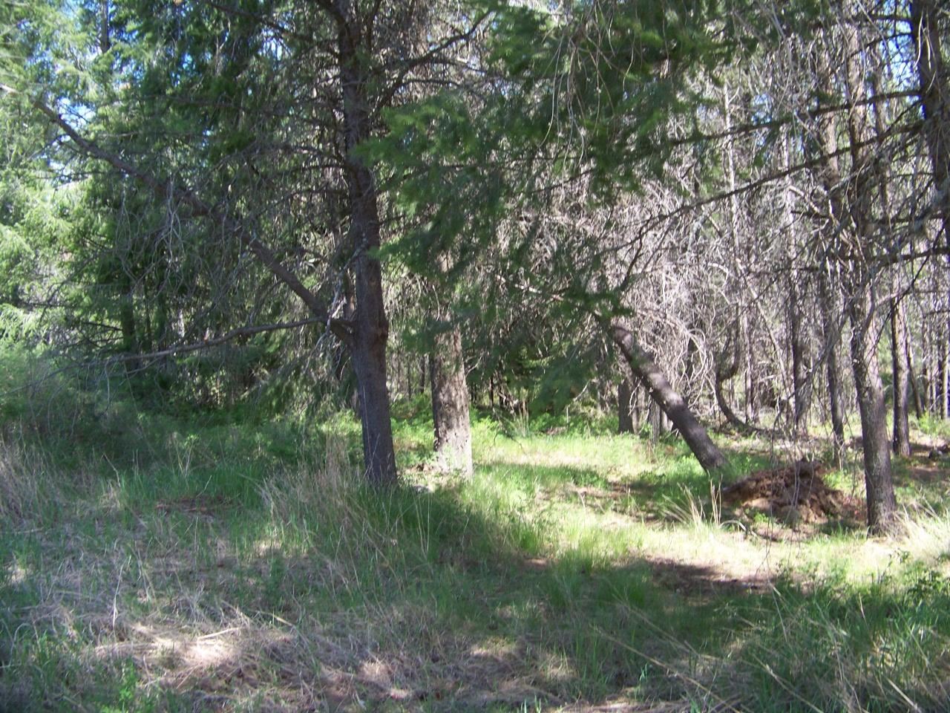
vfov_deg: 39.7
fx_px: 988
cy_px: 356
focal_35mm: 36
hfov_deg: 51.4
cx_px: 475
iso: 64
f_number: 2.8
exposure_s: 1/160
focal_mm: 5.85
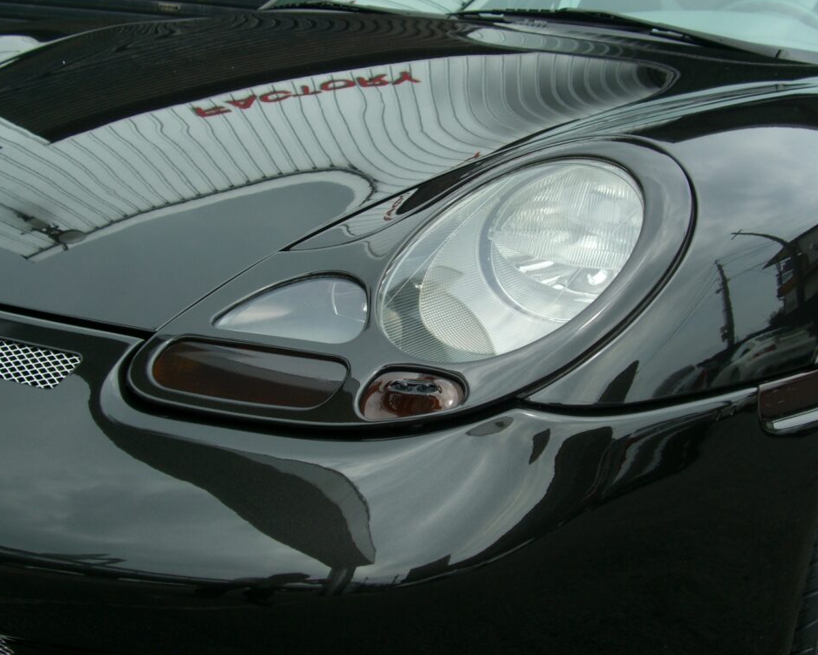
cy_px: 324
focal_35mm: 49
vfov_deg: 30.9
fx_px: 1187
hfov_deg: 38.0
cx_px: 430
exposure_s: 1/250
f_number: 3.1
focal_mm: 9.6
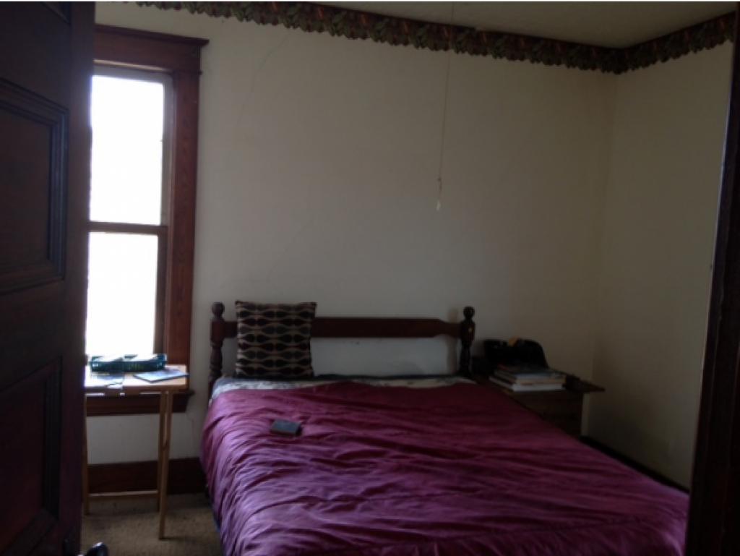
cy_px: 278
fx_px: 706
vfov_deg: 43.0
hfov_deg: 55.3
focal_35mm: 33
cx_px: 370
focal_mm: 4.12
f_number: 2.4
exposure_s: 1/30
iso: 50
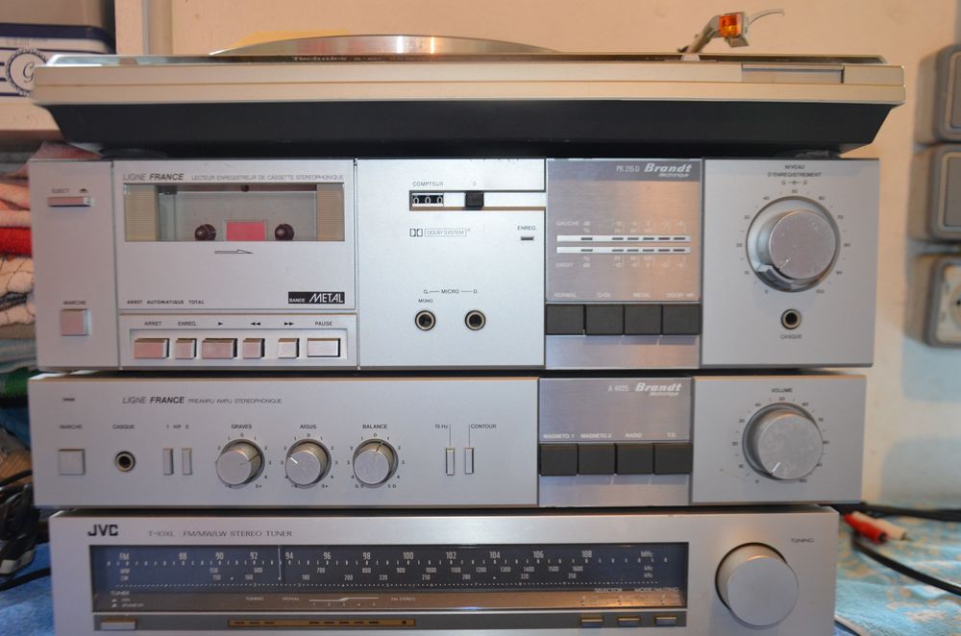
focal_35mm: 36
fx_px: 959
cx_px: 480
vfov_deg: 36.7
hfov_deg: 53.2
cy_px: 318
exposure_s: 1/60
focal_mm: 24
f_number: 3.8
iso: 900
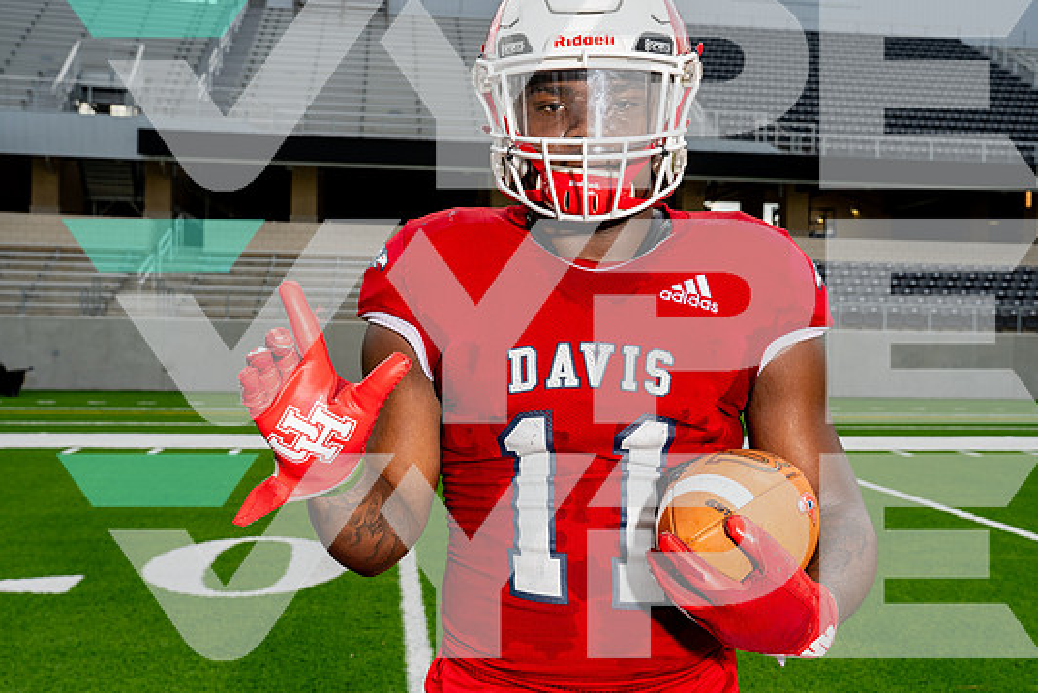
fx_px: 1183
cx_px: 556
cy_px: 322
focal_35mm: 41
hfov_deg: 47.4
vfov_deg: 32.7
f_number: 8
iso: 100
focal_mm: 36
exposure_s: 1/250
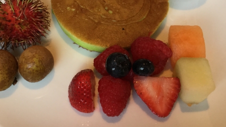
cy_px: 30
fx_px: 336
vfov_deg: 21.2
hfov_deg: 36.9
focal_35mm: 56
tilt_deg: -55.3
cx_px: 81
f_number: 2.4
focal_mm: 3.3
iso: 32
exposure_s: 1/33
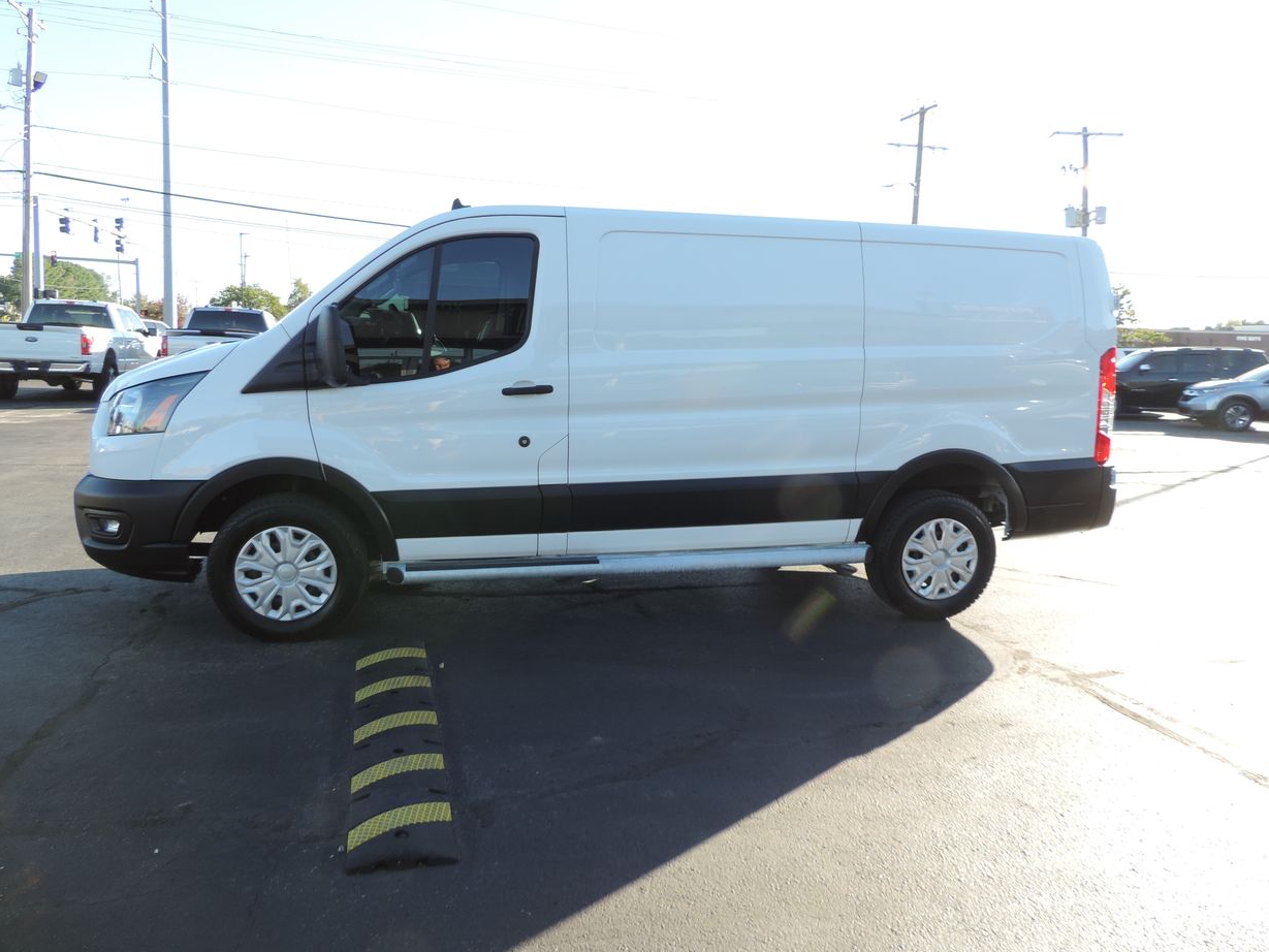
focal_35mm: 25
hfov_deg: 69.4
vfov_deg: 54.9
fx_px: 917
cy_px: 465
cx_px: 627
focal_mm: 4.3
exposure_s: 1/250
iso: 80
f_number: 3
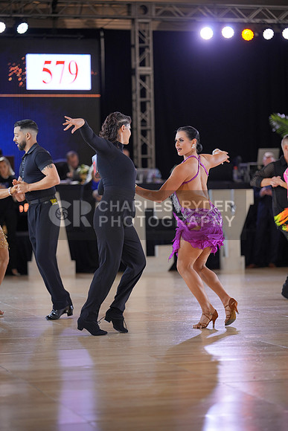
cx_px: 144
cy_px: 216
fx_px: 1295
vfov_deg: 18.9
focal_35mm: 108
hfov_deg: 12.7
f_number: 2
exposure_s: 1/500
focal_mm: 108
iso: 800
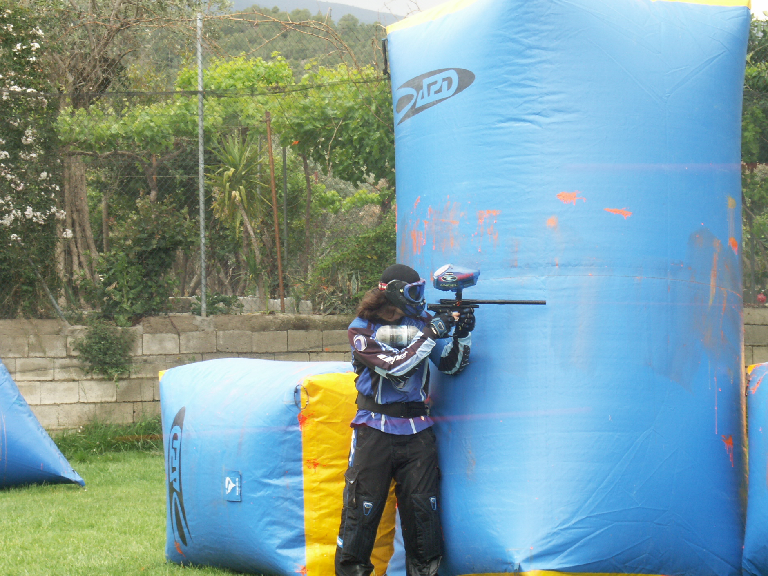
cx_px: 298
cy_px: 291
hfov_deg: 13.8
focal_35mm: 143
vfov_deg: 10.4
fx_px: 3173
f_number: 7.1
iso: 64
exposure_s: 1/60
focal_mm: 26.91
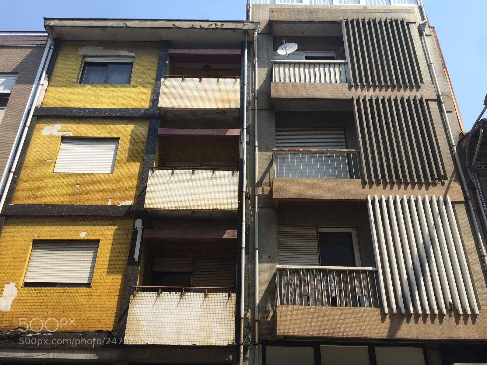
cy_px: 182
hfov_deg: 61.7
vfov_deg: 48.2
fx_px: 408
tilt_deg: +26.1
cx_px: 244
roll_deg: -0.5
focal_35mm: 29
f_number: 2.2
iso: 32
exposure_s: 1/1414
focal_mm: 4.15
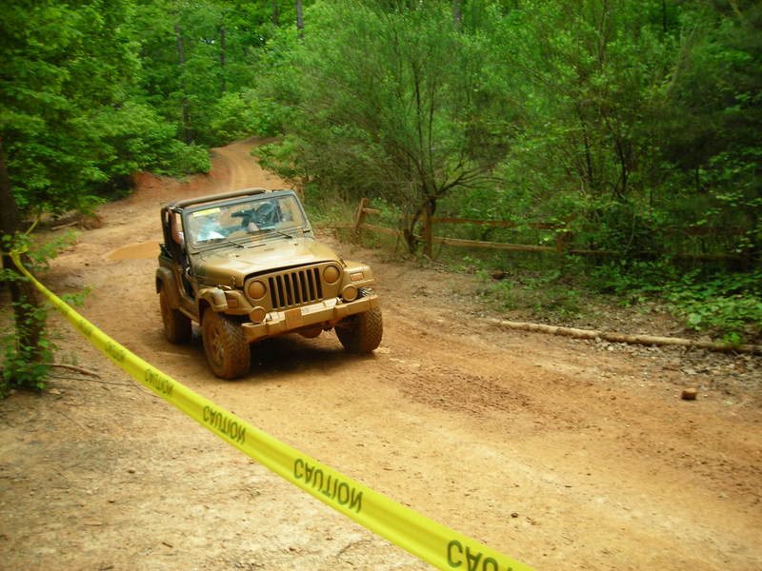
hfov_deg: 49.0
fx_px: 836
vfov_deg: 37.7
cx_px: 381
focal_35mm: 38
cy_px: 286
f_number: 3.2
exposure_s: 1/282
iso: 100
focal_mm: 6.3
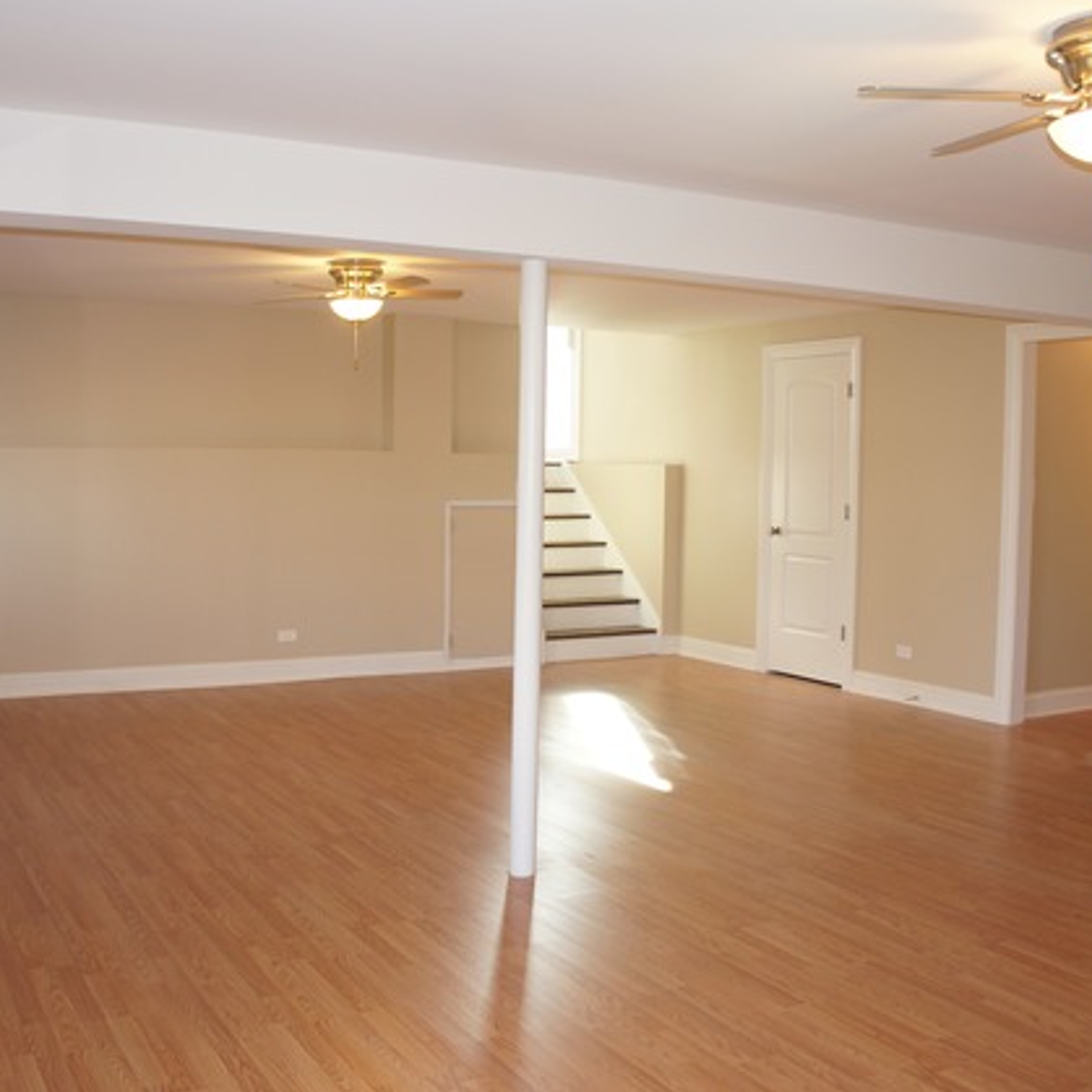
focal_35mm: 35
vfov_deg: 47.2
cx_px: 500
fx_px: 1249
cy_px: 546
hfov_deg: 47.2
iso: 320
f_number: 4
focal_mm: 18
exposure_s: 1/60
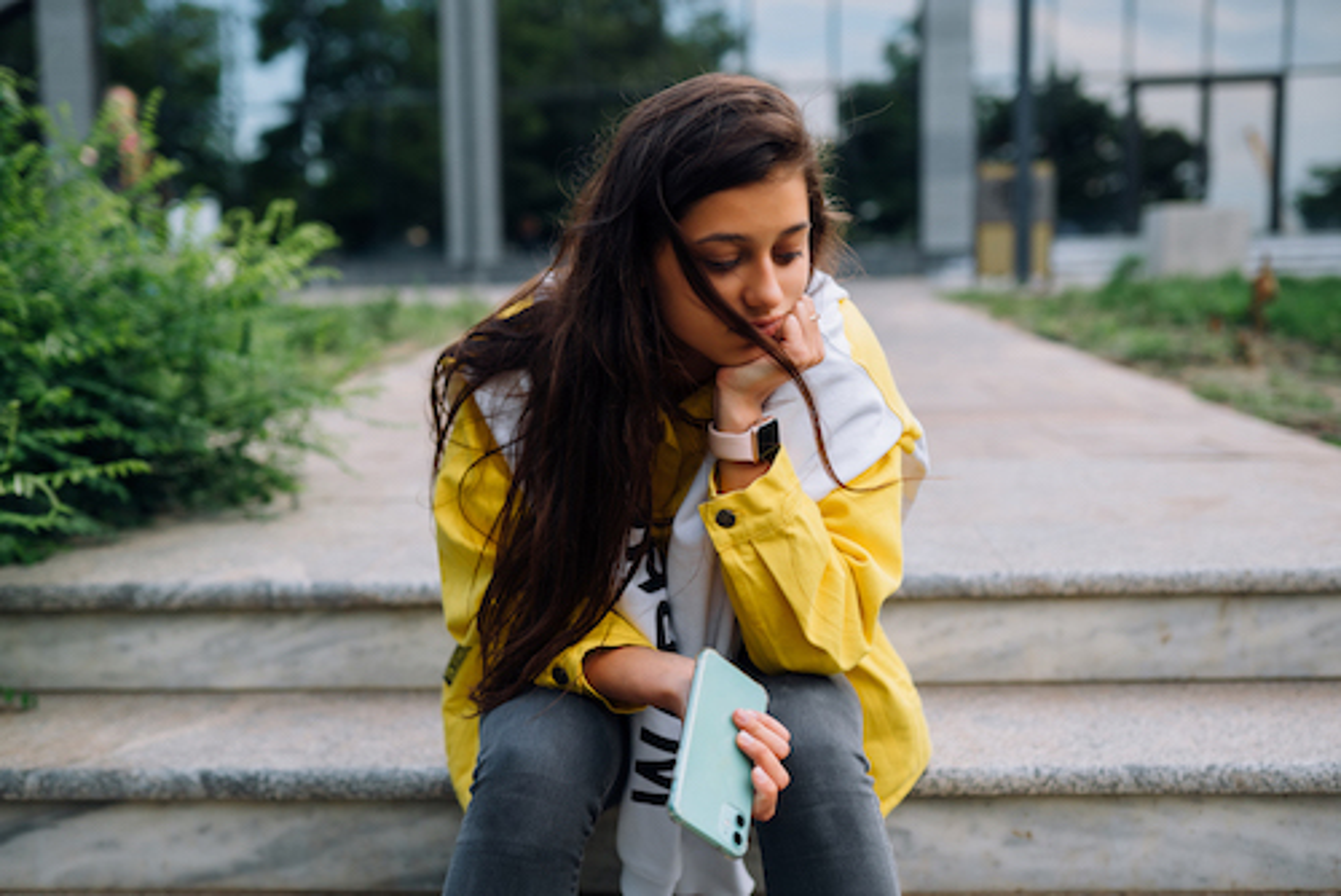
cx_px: 670
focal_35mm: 35
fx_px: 1304
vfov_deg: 37.9
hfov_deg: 54.4
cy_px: 448
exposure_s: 1/2000
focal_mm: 35
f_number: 2
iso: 320
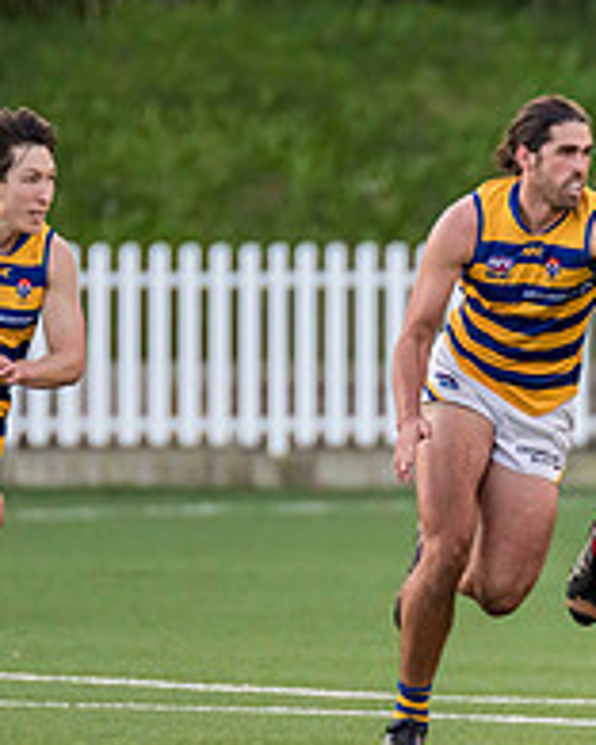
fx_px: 28906
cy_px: 586
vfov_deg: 1.5
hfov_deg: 1.2
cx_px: 654
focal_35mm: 1311
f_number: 4
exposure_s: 1/2000
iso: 800
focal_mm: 420
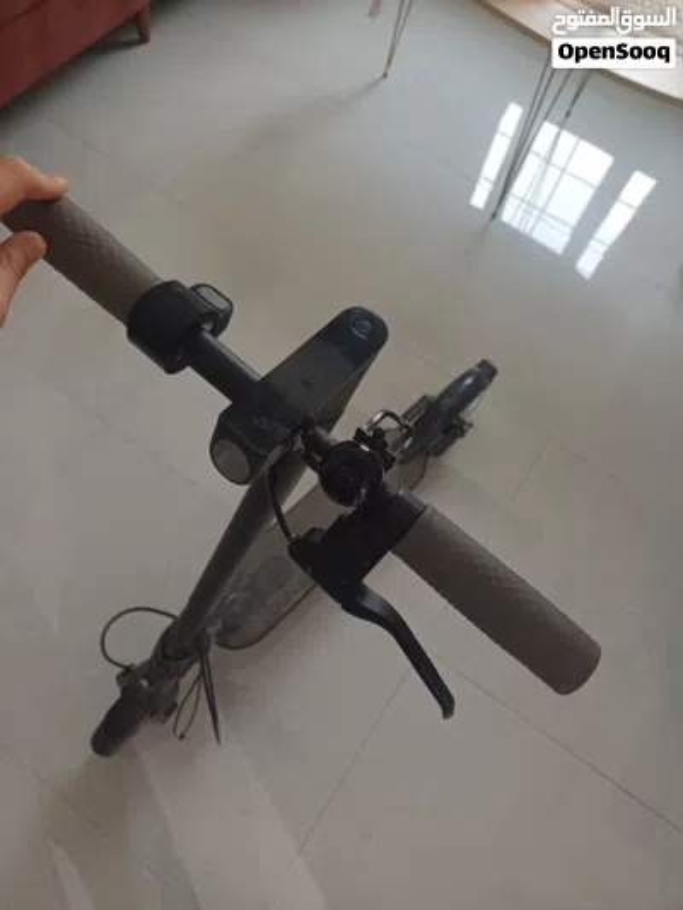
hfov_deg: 54.9
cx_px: 342
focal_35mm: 25
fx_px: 657
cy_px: 455
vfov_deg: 69.4
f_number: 1.8
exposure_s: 1/25
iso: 500
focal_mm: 4.65
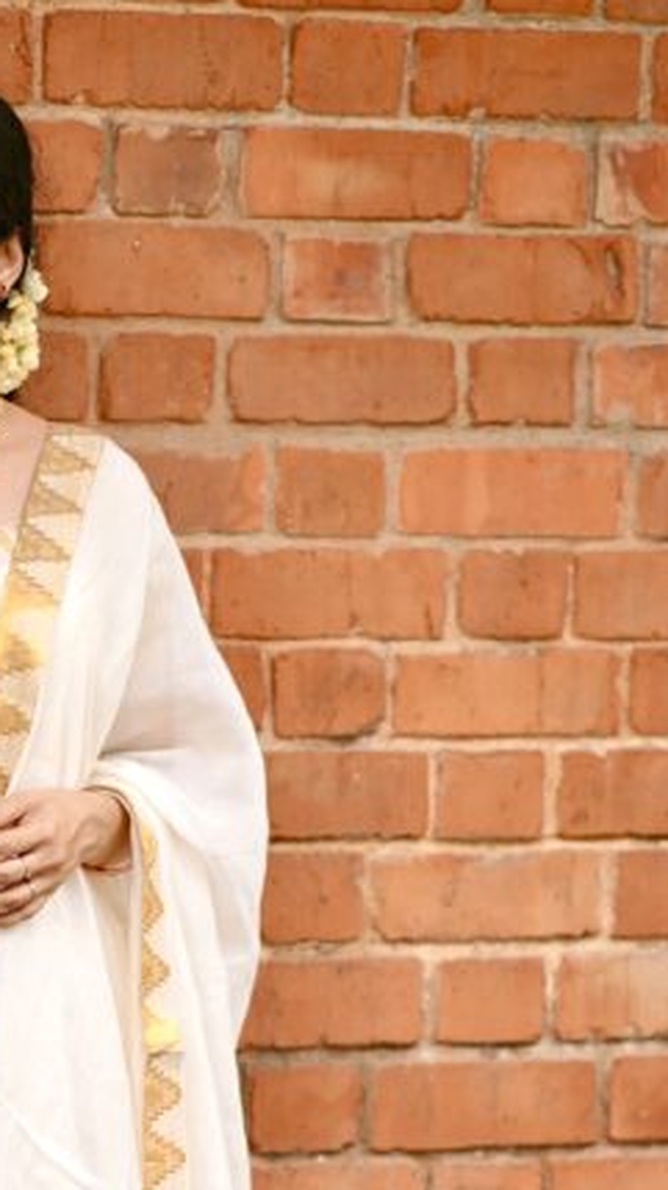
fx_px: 7849
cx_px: -169
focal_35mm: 249
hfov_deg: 4.9
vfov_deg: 8.7
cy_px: 771
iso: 100
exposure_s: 1/800
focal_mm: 85
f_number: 1.4
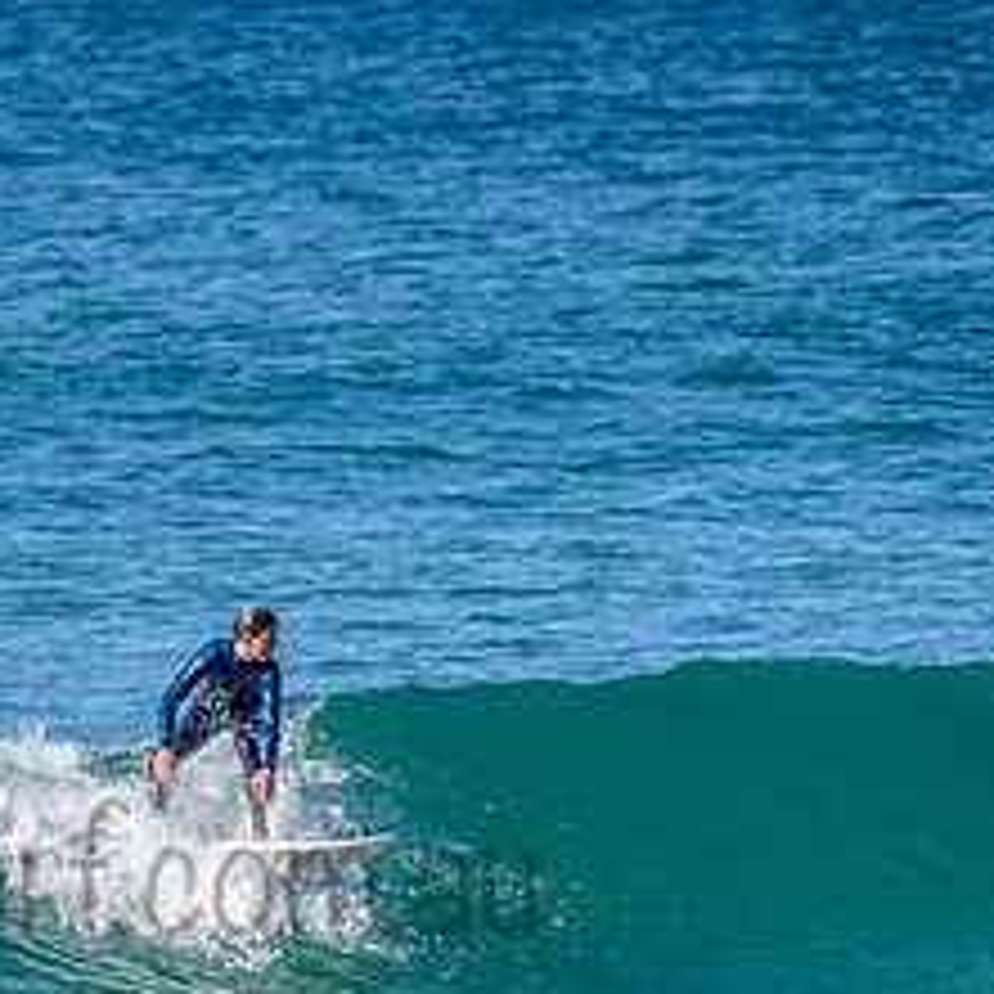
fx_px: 36158
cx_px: 63
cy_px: 830
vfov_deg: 1.6
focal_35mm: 1113
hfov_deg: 1.6
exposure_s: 1/2000
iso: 220
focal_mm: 500
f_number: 5.6
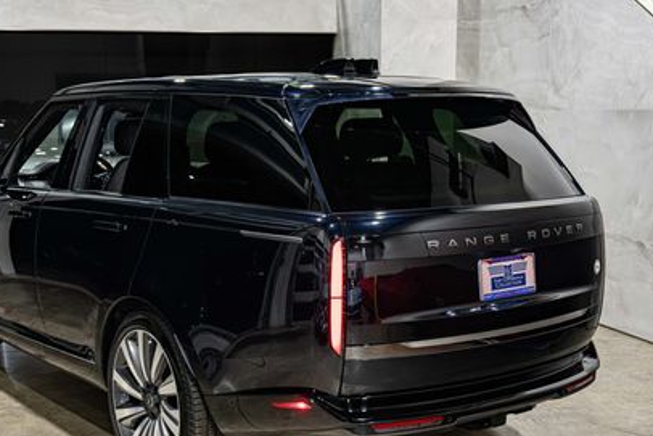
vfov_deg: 26.0
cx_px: 264
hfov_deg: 38.0
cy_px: 265
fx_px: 944
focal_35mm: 52
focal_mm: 33
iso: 1600
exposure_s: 1/50
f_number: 4
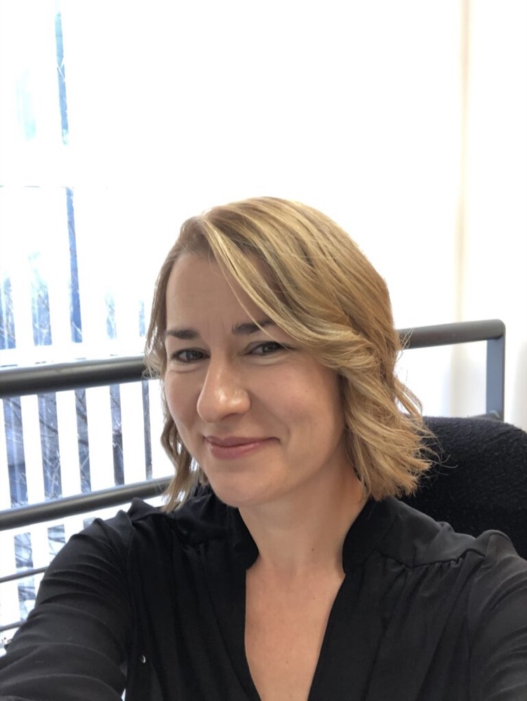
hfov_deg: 44.2
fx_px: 649
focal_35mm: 32
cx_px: 264
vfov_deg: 56.8
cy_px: 350
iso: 100
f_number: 2.2
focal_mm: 2.87
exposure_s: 1/50
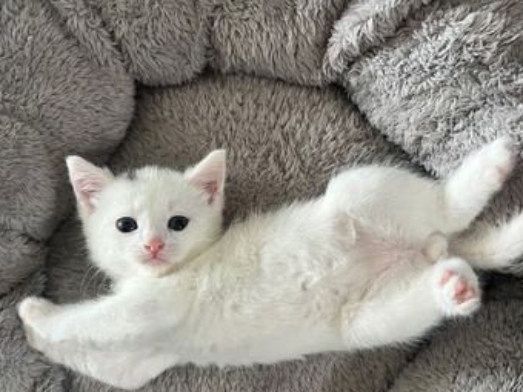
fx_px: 544
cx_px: 255
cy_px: 267
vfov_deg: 39.1
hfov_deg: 51.3
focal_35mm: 36
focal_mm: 5.7
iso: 125
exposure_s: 1/62
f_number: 1.5
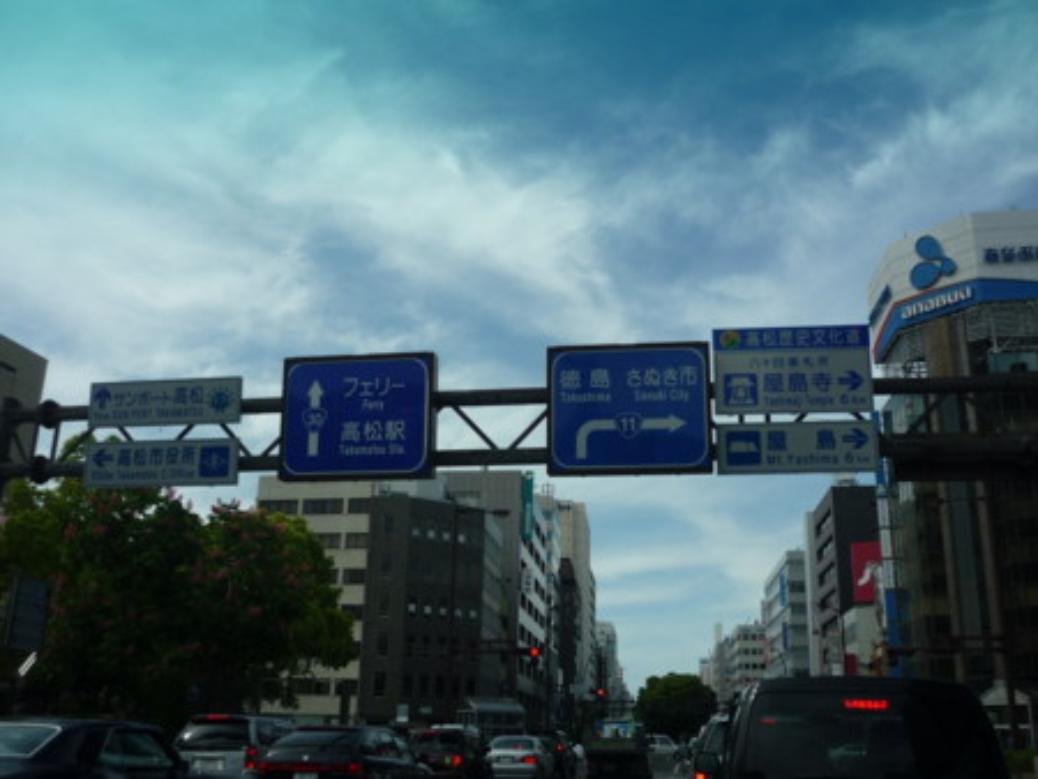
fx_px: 990
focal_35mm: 33
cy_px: 390
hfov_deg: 55.3
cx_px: 519
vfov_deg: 43.0
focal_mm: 5.5
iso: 100
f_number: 8
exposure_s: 1/200
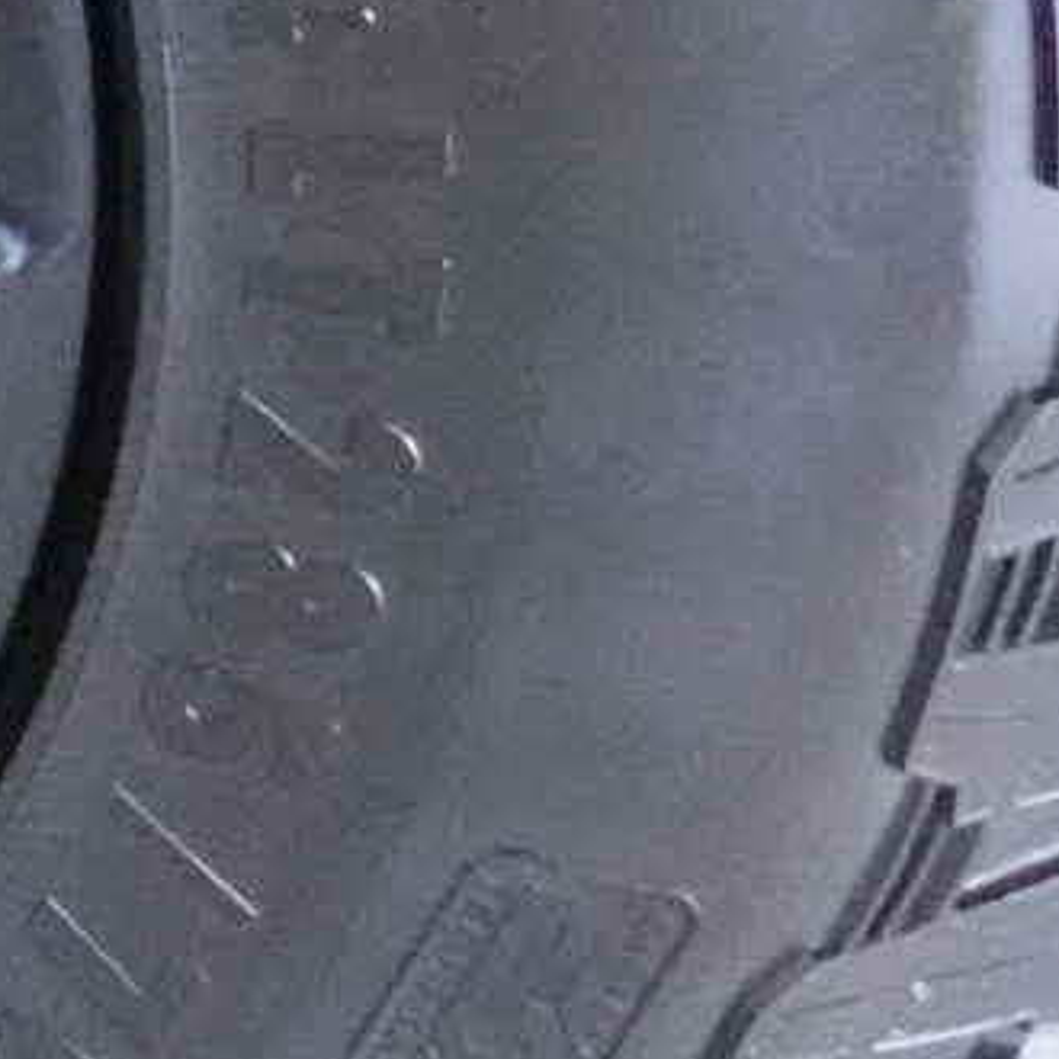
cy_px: -412
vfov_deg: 10.7
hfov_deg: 9.4
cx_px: -1765
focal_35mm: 158
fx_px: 5469
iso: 6400
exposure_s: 1/20
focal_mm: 9.01
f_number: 8
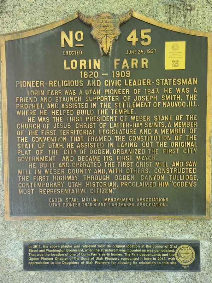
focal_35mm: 26
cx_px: 106
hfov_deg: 53.1
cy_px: 142
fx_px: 212
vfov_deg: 67.3
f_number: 1.8
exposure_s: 1/120
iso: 125
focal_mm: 5.4
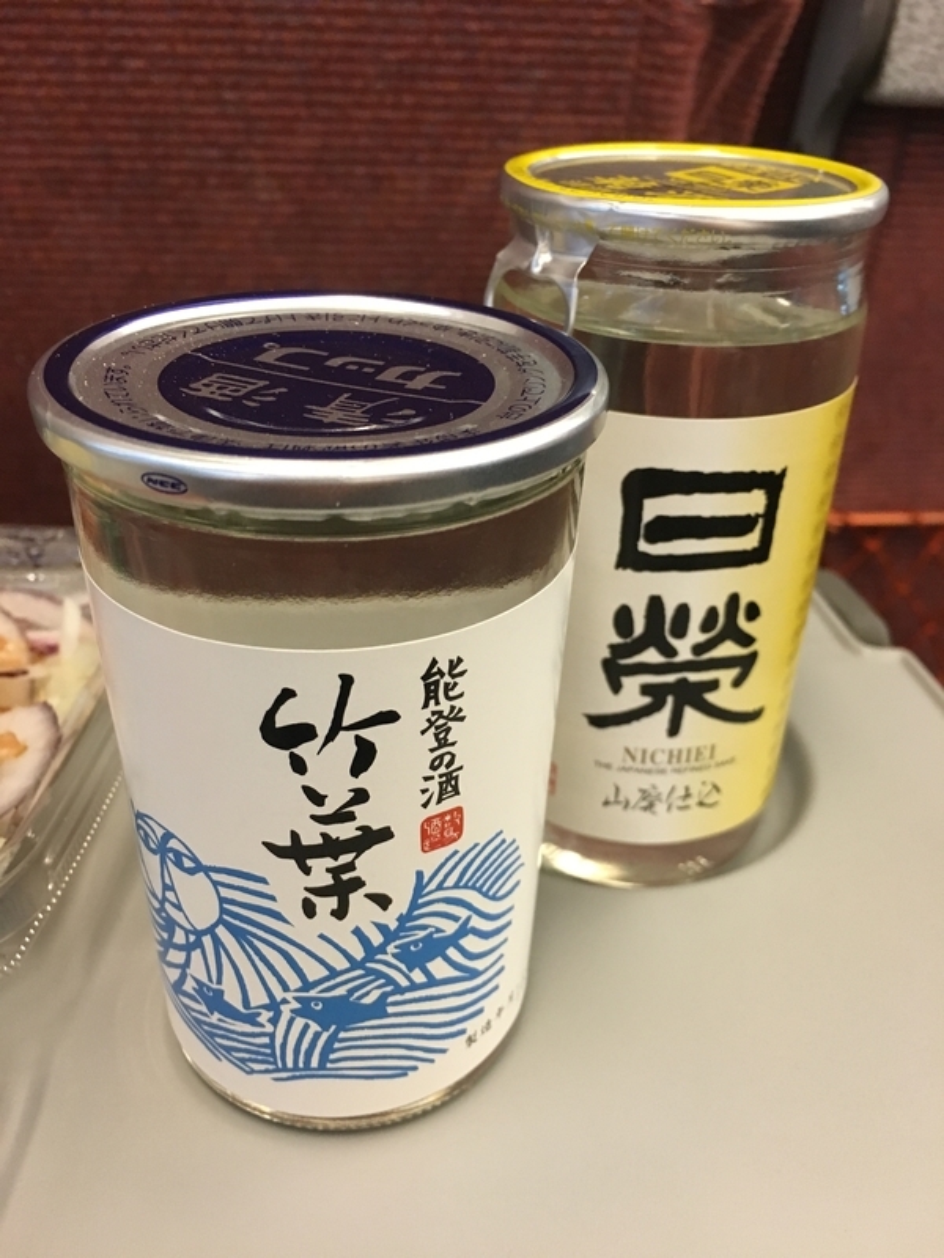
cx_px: 472
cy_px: 629
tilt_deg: -29.8
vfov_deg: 61.7
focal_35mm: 29
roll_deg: -3.1
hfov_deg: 48.2
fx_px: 1054
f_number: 2.2
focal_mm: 4.15
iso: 200
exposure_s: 1/24
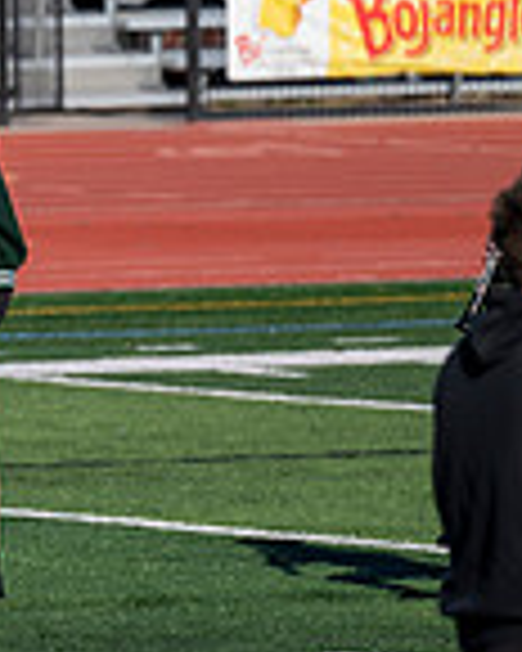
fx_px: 14522
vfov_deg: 2.6
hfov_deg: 2.1
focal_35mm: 752
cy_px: 97
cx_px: -693
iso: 160
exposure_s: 1/2000
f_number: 4
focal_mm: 200
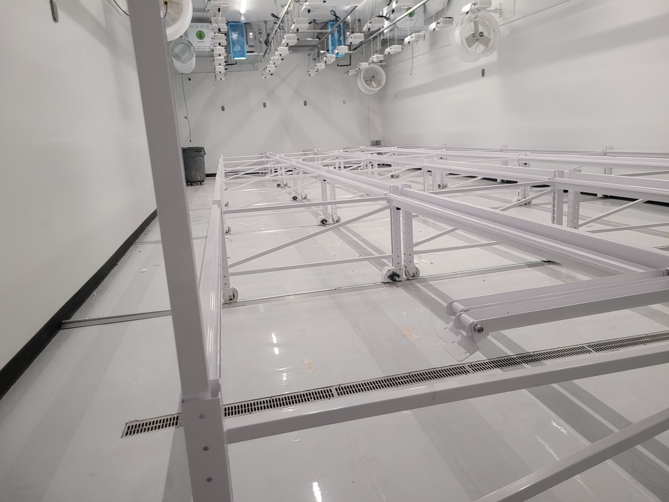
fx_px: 502
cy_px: 251
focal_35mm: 26
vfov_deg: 53.1
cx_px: 334
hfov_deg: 67.3
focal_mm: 5.4
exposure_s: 1/120
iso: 320
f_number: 1.8
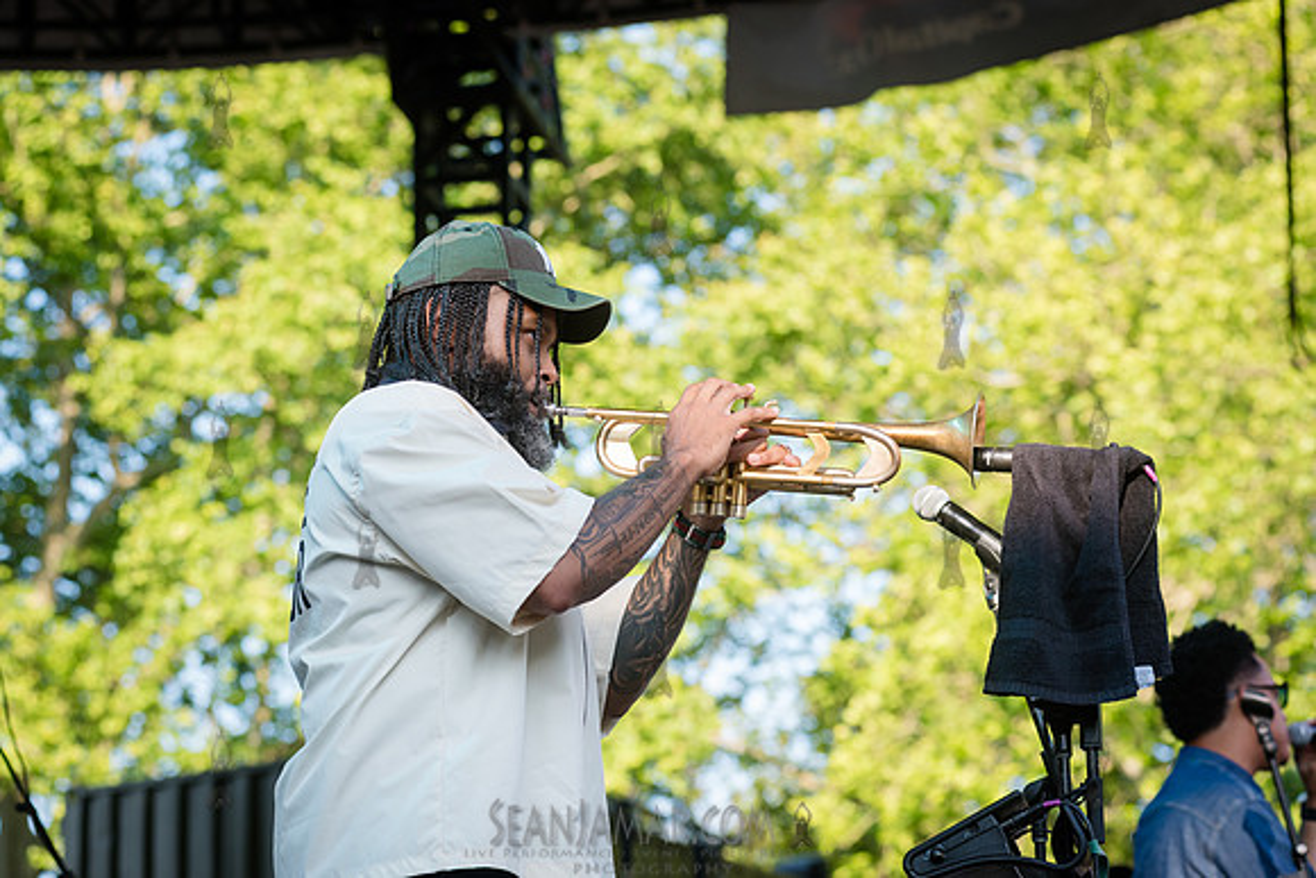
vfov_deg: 13.7
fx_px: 3656
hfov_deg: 20.4
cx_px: 658
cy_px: 439
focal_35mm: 100
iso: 800
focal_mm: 100
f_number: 5
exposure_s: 1/640
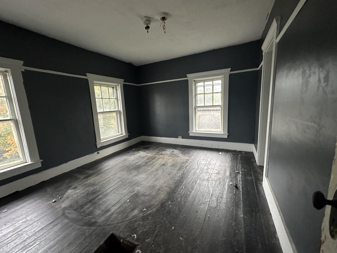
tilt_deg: -8.8
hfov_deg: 102.1
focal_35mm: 14
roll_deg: +3.2
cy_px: 126
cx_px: 168
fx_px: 136
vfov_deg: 85.7
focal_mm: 2.22
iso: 500
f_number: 2.2
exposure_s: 1/60
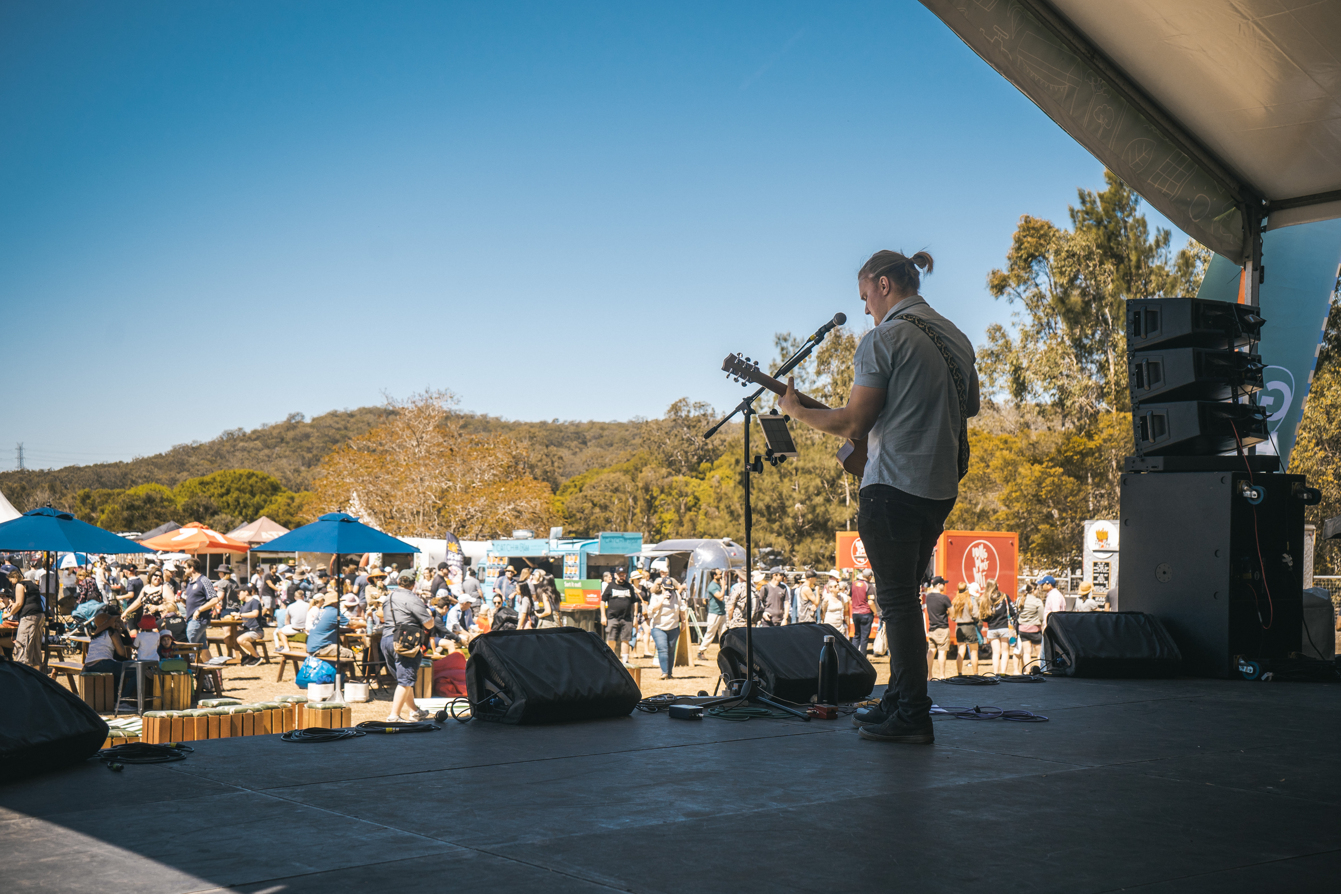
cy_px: 447
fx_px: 1602
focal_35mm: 43
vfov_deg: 31.2
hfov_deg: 45.4
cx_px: 670
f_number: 4.5
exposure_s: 1/1250
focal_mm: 43
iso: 250
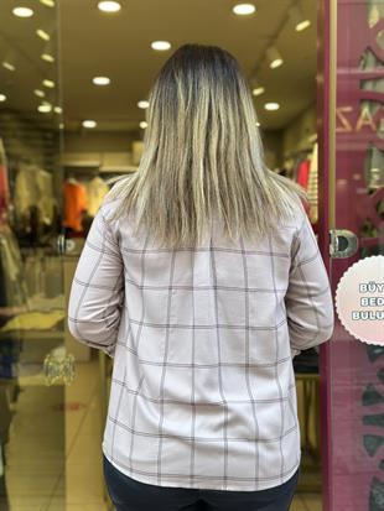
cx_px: 192
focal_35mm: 48
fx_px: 710
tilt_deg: -1.2
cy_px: 256
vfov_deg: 39.6
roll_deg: +0.0
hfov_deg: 30.3
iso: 64
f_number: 1.78
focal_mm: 6.86
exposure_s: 1/155
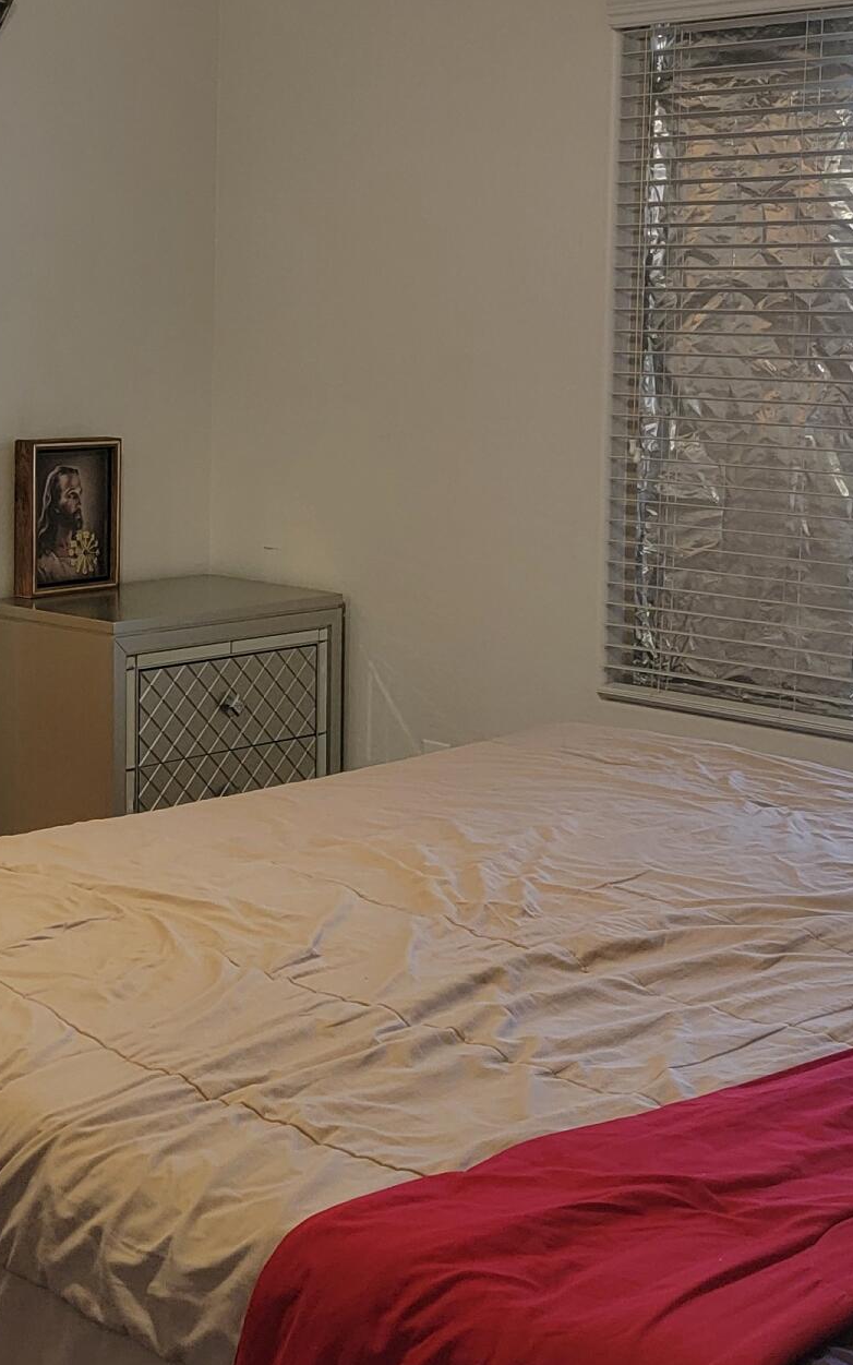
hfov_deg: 20.9
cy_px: 456
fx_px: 2269
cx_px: 120
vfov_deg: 33.2
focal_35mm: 61
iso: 250
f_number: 1.8
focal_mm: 6.7
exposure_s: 1/120
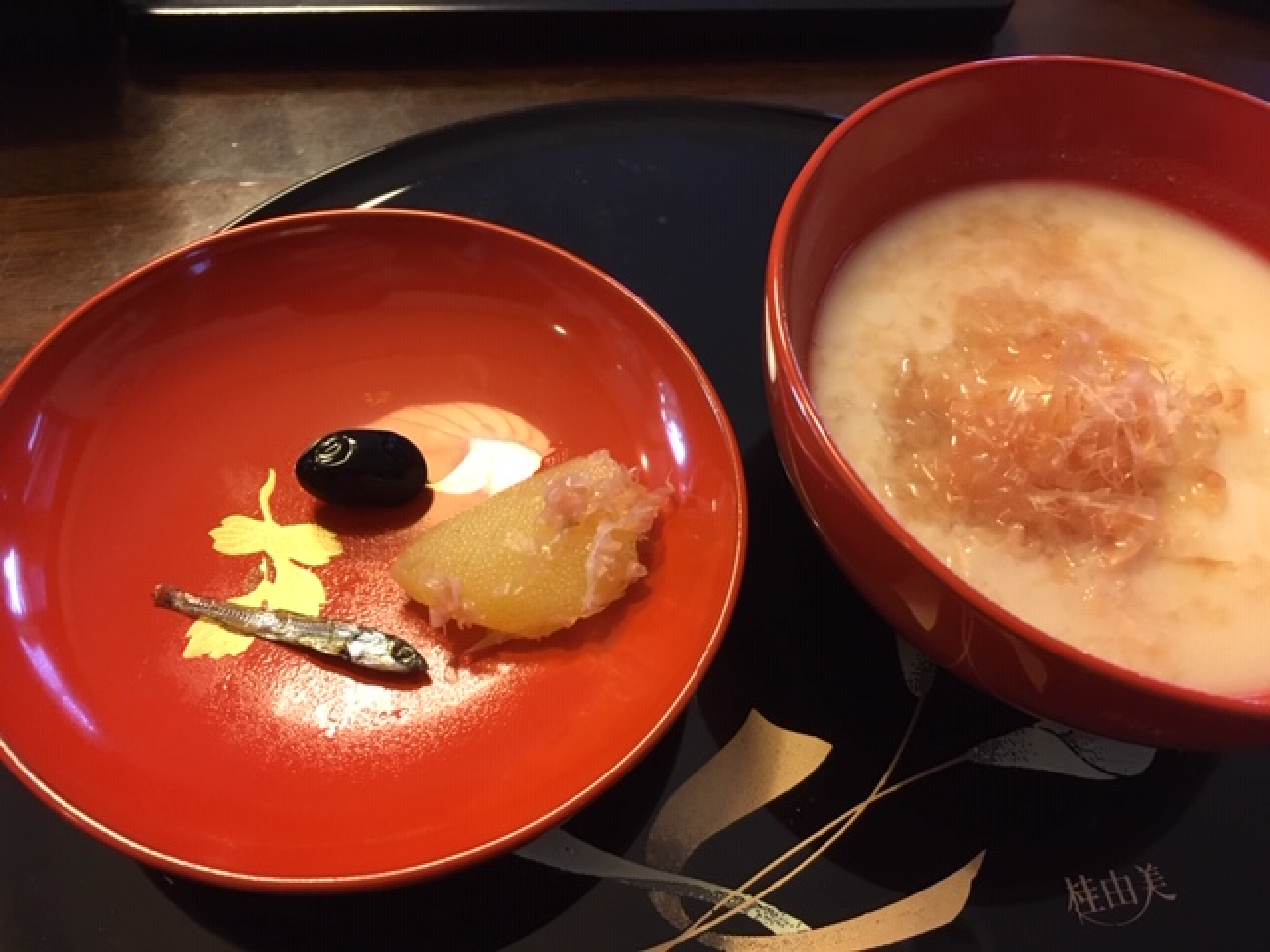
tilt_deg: -57.0
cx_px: 635
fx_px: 1064
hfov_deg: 61.7
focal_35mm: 29
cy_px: 476
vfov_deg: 48.2
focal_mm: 4.15
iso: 200
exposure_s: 1/24
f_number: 2.2
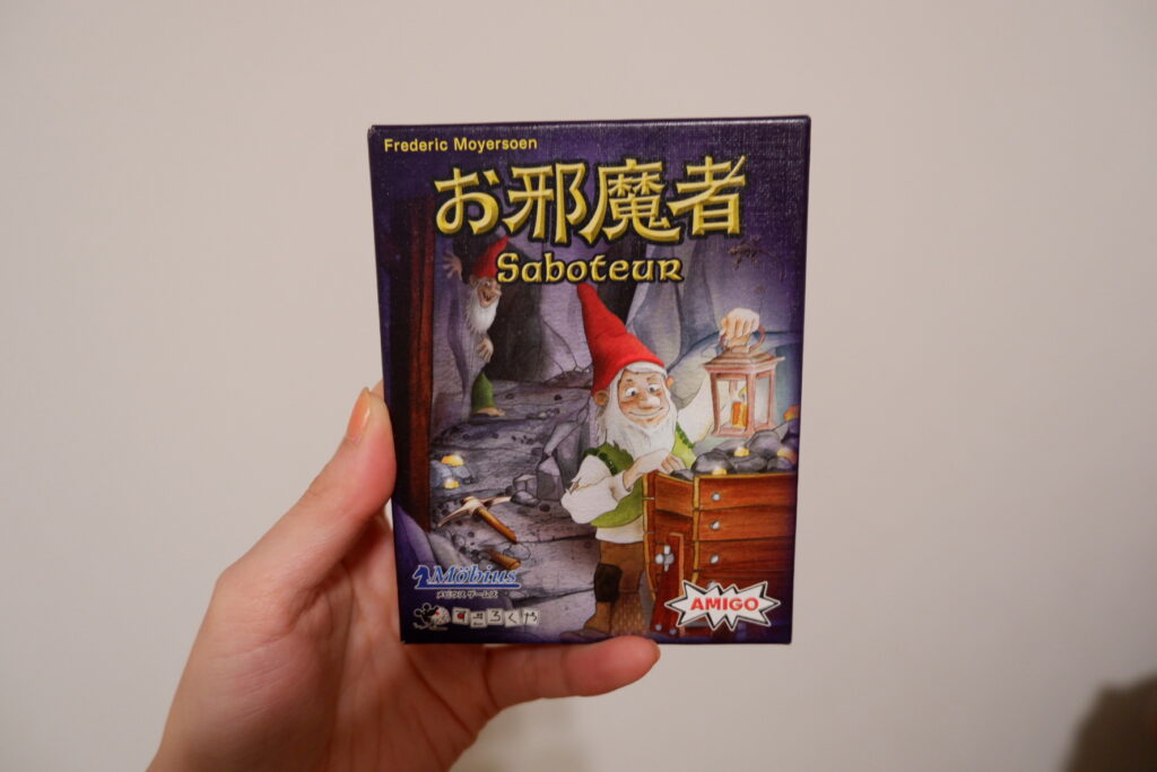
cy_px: 386
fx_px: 739
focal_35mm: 23
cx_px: 578
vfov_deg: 55.1
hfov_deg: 76.1
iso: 800
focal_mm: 15.6
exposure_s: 1/25
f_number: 3.5
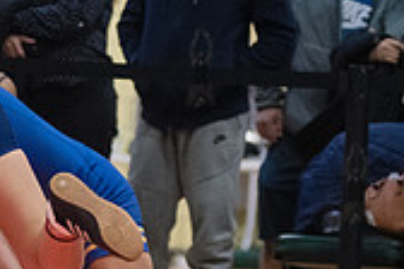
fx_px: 3883
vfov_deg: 4.0
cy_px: 181
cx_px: -111
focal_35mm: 346
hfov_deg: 5.9
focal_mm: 100
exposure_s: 1/500
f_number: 3.5
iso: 8000
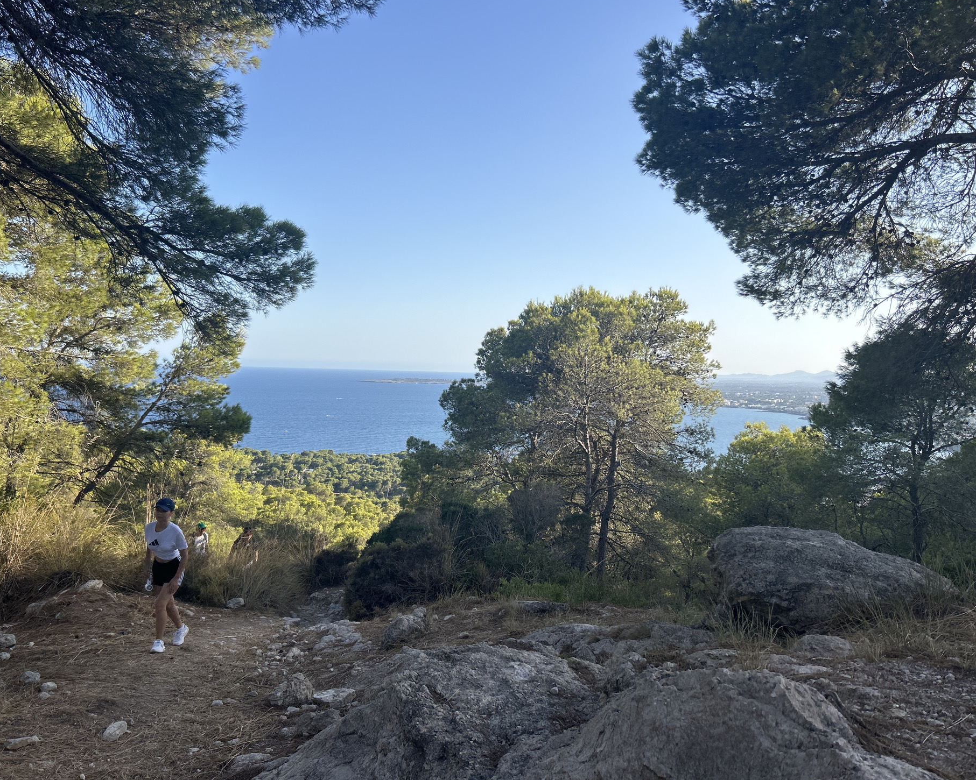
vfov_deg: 51.5
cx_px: 464
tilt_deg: -2.3
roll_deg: -0.9
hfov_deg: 62.2
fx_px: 809
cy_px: 378
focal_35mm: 28
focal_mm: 5.7
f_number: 1.5
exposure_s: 1/2404
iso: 50
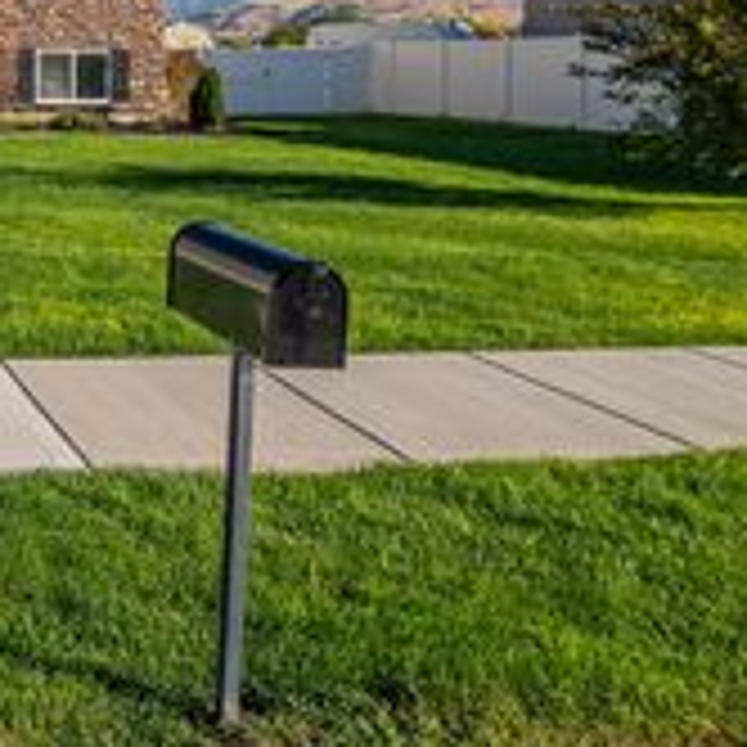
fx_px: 952
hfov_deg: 32.8
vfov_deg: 40.1
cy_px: 93
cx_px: -207
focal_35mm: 39
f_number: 5
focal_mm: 14
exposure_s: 1/1250
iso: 100
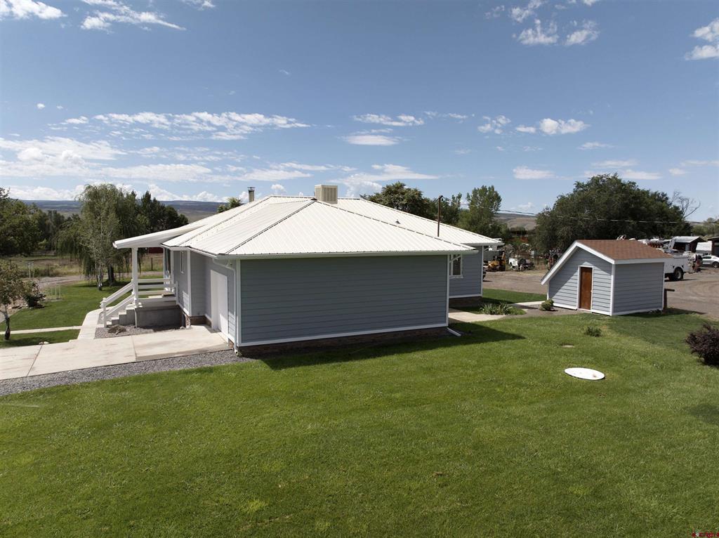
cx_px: 360
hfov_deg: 71.6
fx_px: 498
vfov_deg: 56.7
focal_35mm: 24
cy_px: 269
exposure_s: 1/60
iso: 110
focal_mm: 12.29
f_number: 2.8
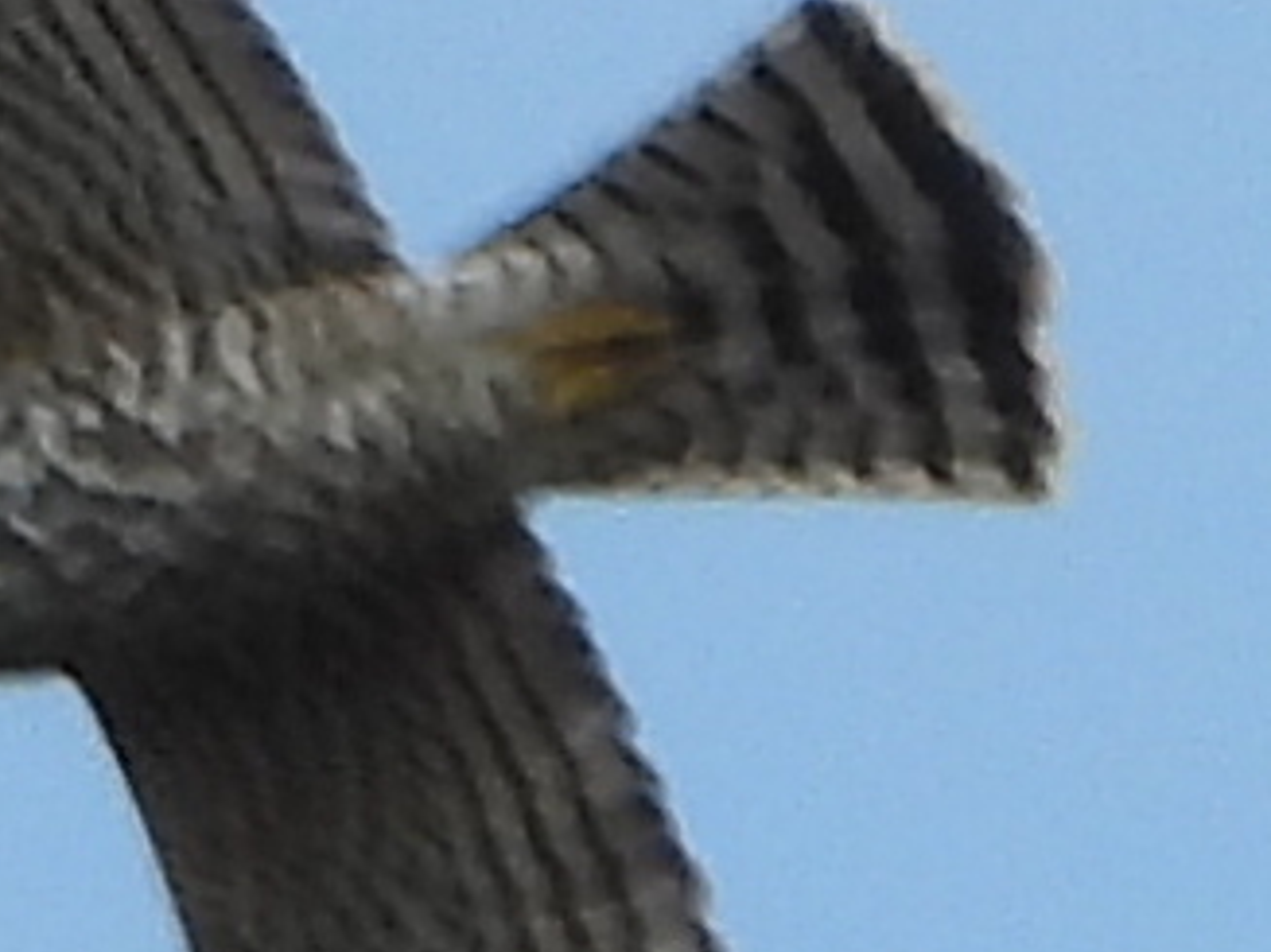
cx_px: -47
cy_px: 389
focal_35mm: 2352
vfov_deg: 0.6
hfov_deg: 0.8
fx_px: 86327
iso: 100
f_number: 5.6
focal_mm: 135
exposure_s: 1/500
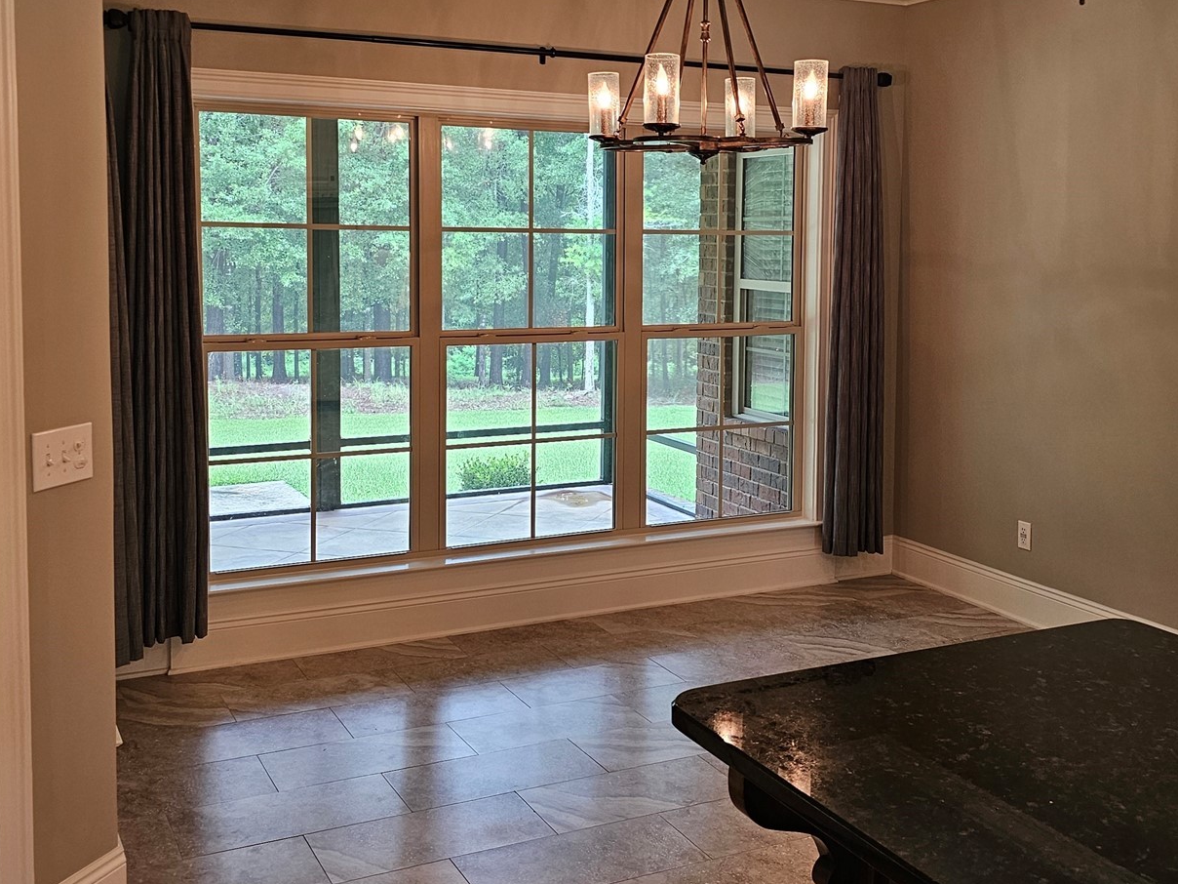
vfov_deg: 36.6
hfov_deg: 47.8
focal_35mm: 39
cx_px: 635
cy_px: 341
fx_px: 1327
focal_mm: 6.3
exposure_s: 1/120
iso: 125
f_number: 1.7
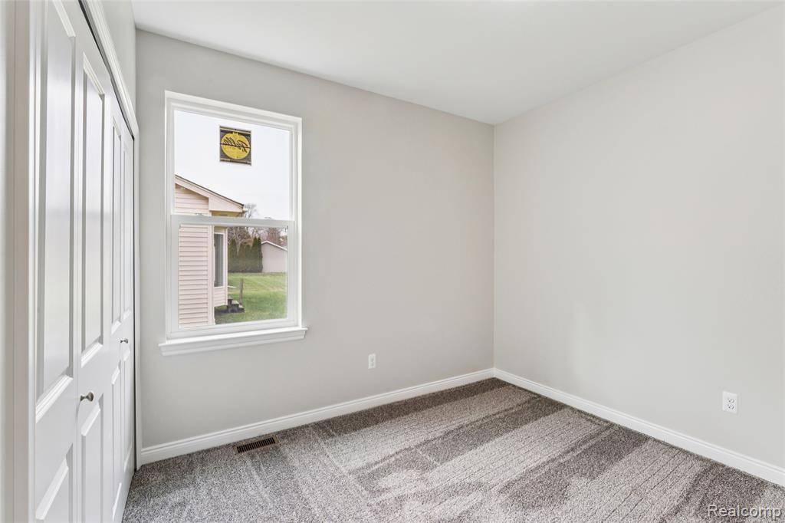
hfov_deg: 97.1
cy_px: 262
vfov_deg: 74.1
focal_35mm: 16
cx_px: 392
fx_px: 347
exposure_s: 1/3.33
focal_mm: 15.9
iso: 400
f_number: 13
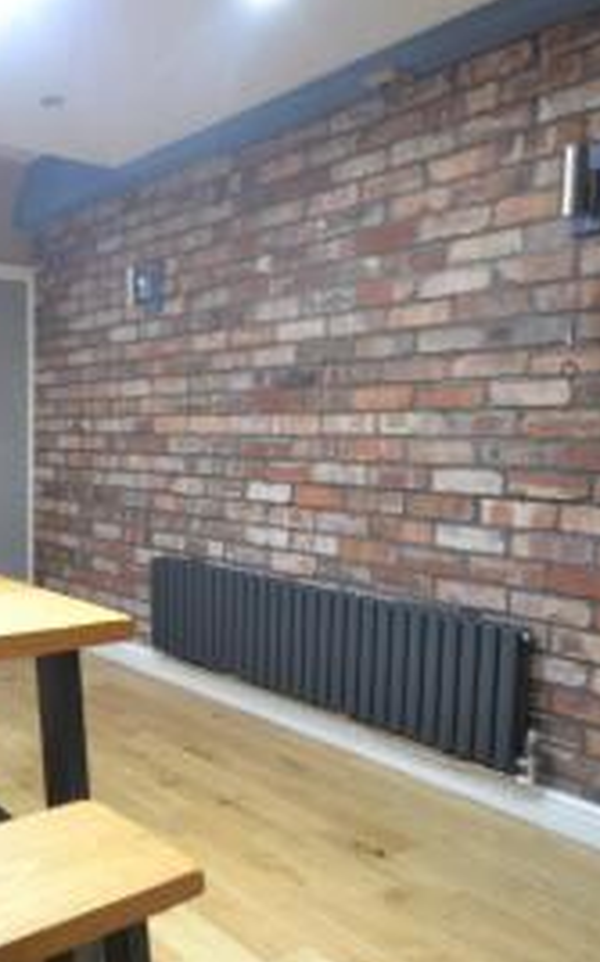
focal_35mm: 30
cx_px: 119
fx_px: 784
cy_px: 537
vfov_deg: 62.9
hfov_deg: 40.1
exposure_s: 1/13
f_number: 3.5
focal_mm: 11
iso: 400
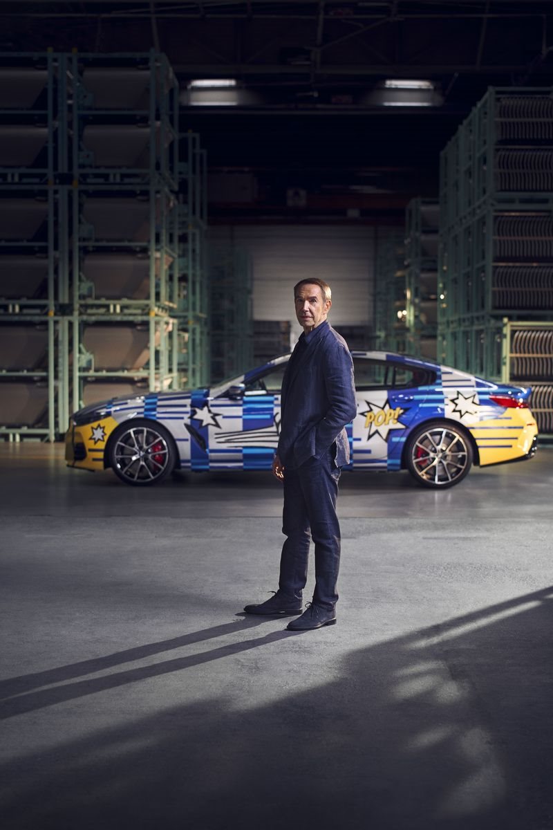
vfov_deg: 39.6
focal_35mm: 50
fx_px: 1152
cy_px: 415
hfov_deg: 27.0
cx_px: 276
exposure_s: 1/125
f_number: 2
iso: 800
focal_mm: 50
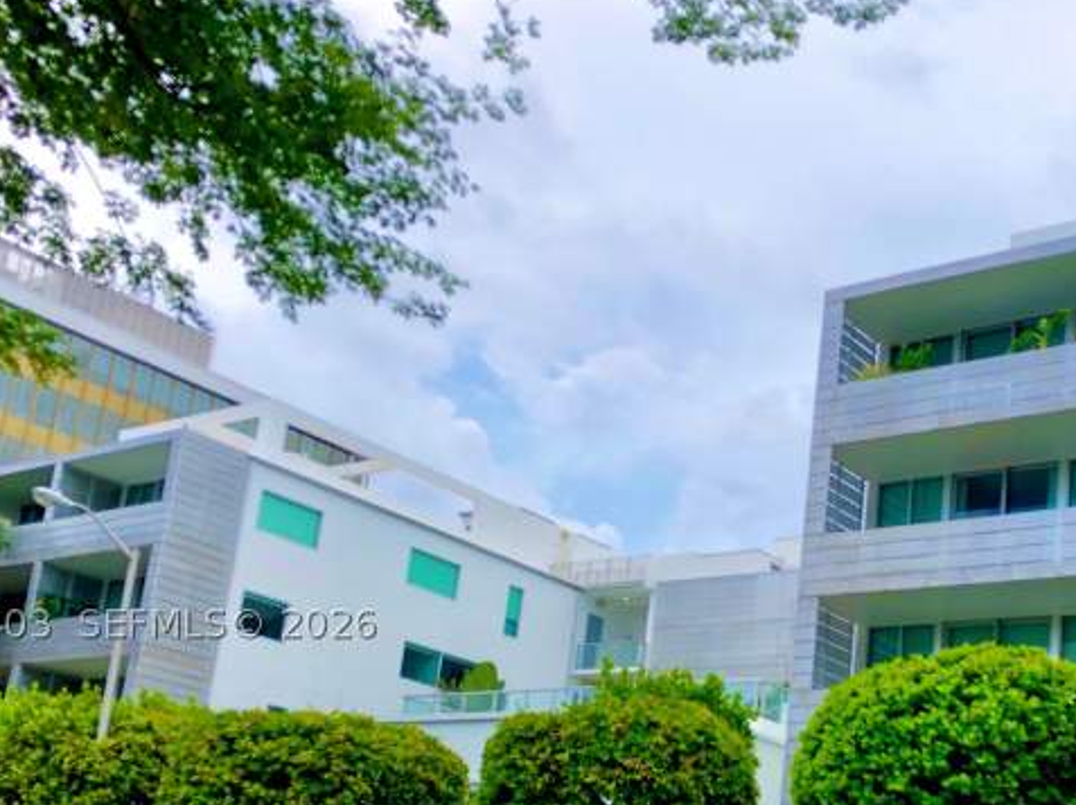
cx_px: 722
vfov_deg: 30.2
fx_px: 1460
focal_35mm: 47
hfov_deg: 39.9
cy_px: 623
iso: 20
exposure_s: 1/552
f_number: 1.8
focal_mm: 4
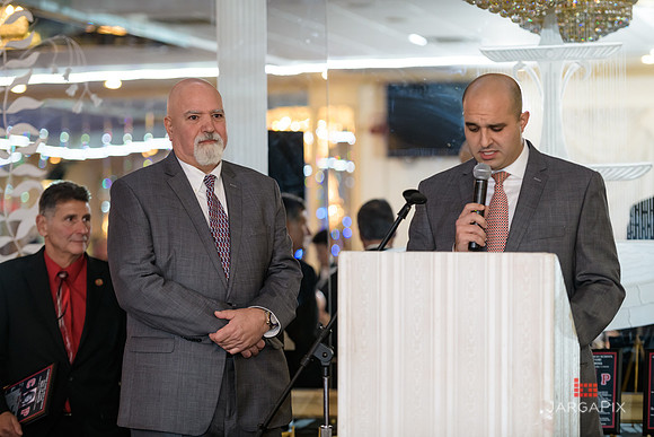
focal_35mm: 116
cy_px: 218
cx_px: 327
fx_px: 2108
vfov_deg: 11.8
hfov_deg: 17.6
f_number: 3.2
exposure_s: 1/125
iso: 1000
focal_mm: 116
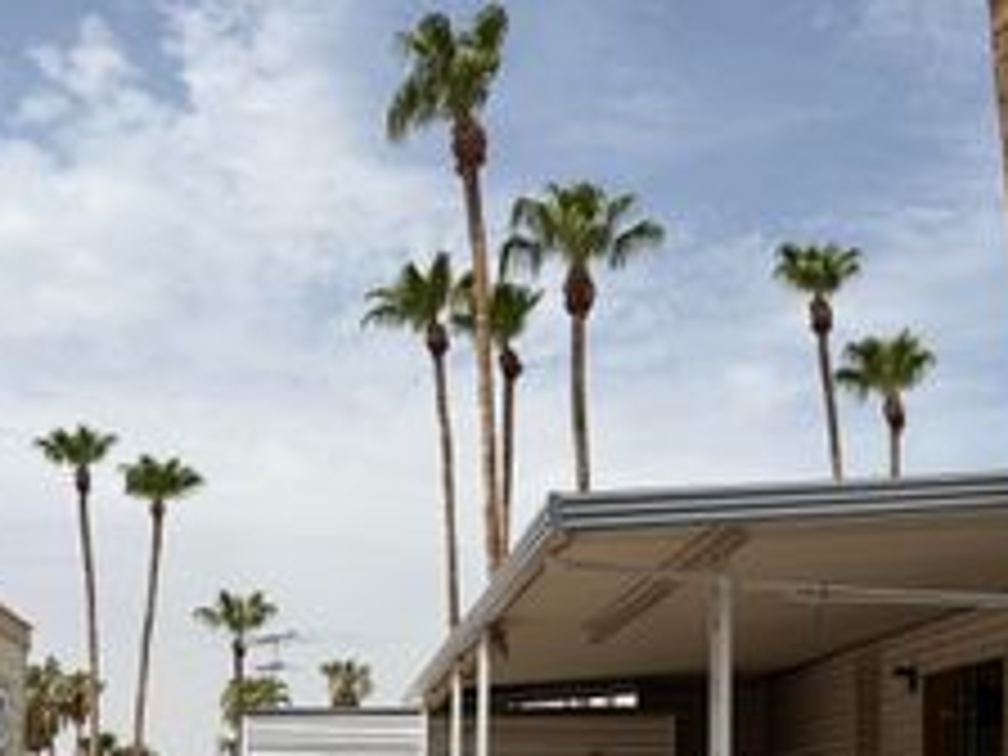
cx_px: 950
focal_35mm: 58
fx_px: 1689
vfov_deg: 24.4
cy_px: 695
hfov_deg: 31.3
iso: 50
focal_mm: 5.96
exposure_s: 1/5348
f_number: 1.6
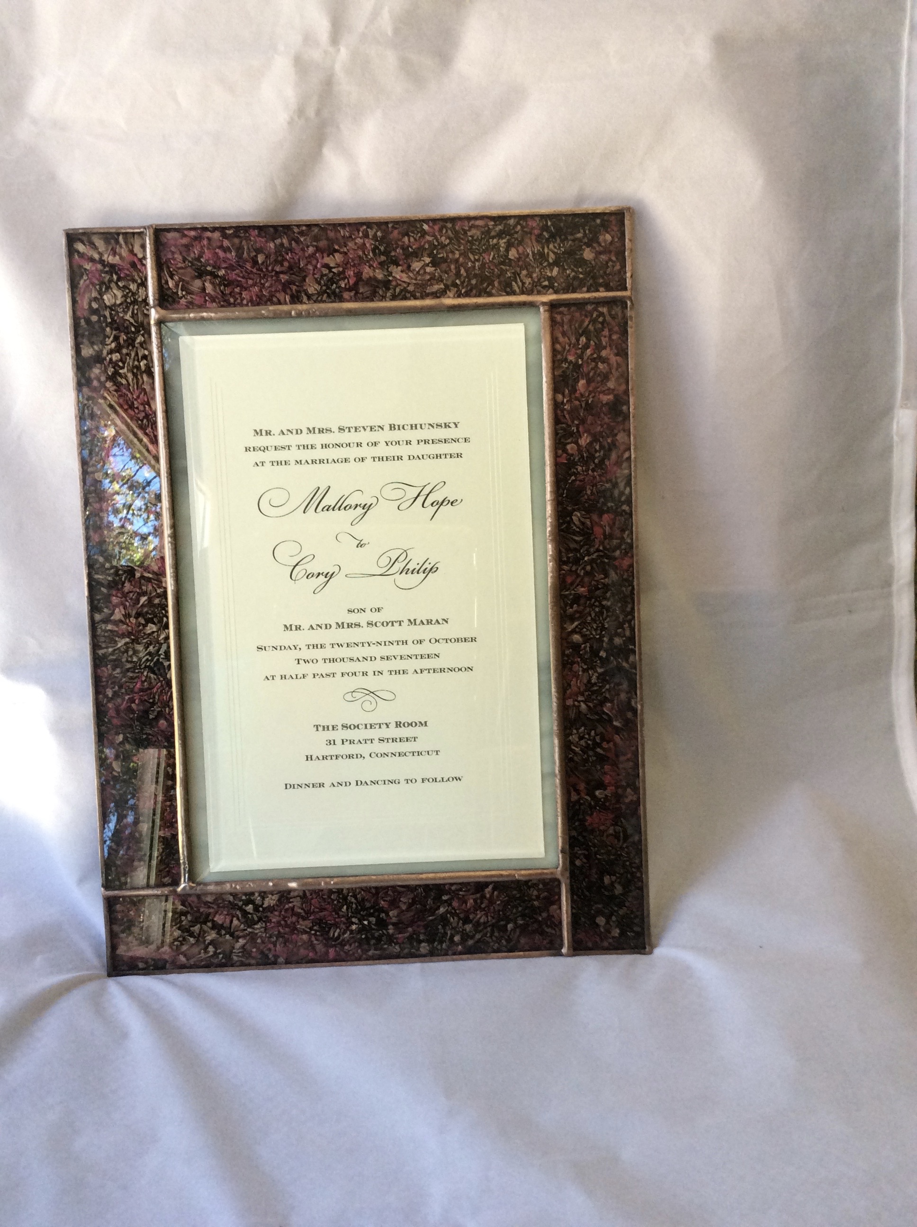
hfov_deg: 44.1
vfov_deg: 56.9
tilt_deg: -32.9
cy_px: 614
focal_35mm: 32
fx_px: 1133
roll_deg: +2.3
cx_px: 458
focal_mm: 3.3
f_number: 2.4
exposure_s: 1/24
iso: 80
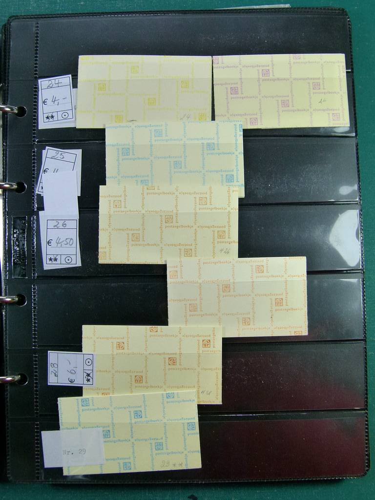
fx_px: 578
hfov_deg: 36.0
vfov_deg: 46.8
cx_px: 188
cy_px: 250
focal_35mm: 40
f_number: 4
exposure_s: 1/125
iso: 160
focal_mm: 7.3
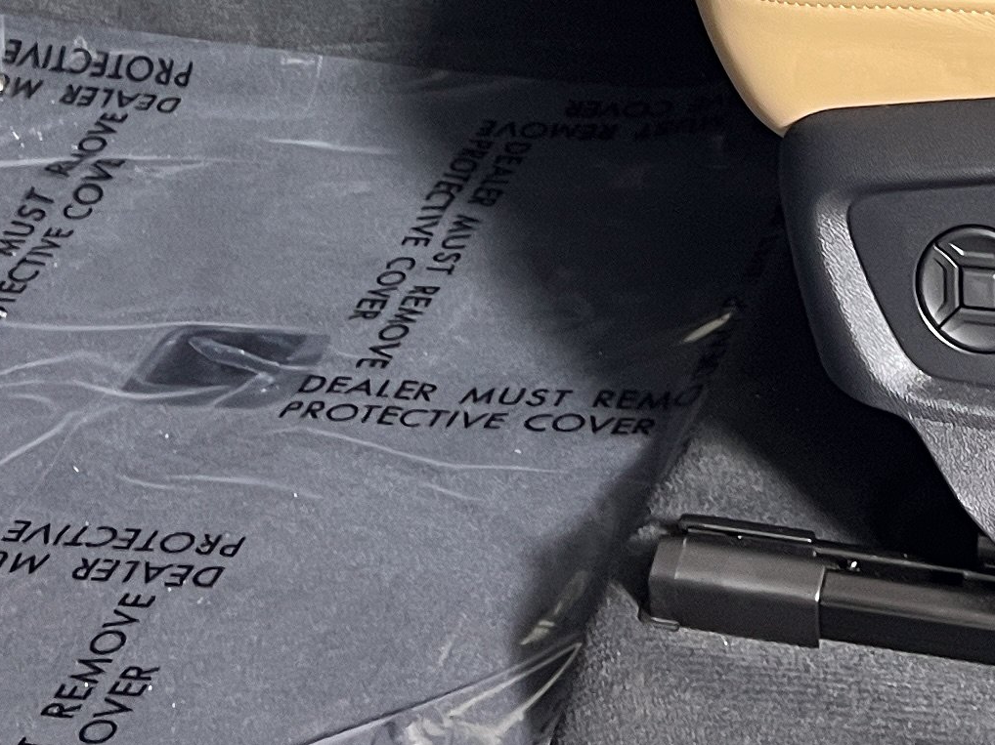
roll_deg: +1.7
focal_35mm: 103
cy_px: -508
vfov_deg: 13.2
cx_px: 979
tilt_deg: -16.9
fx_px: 2960
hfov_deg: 18.6
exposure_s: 1/60
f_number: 1.5
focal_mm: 5.7
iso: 160
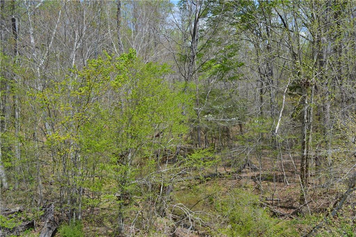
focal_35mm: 39
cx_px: 178
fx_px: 386
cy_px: 118
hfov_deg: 49.6
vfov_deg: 34.2
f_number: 7.1
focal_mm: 26
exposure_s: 1/200
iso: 100
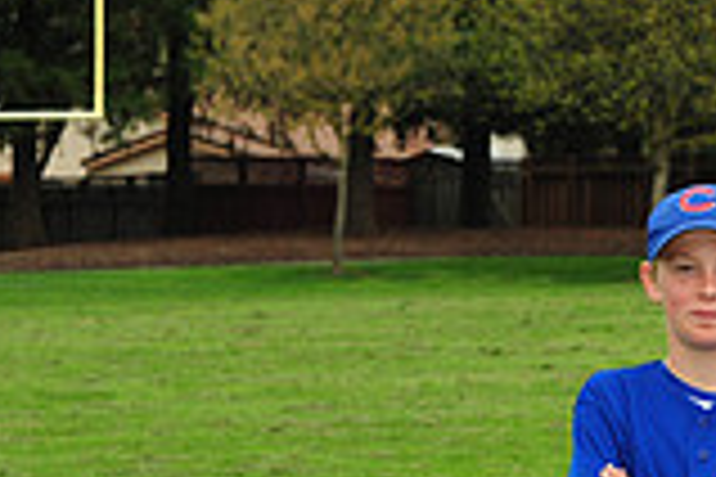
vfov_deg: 4.7
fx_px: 5807
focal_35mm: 292
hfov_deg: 6.9
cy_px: 765
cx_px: 1207
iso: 400
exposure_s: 1/320
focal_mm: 80
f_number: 8
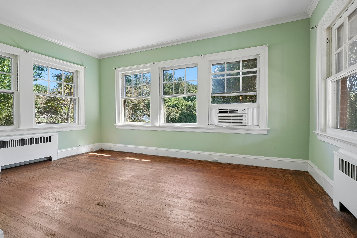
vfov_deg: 73.7
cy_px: 119
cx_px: 178
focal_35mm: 16
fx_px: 159
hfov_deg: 96.7
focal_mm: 16
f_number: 5.6
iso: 200
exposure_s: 1/30
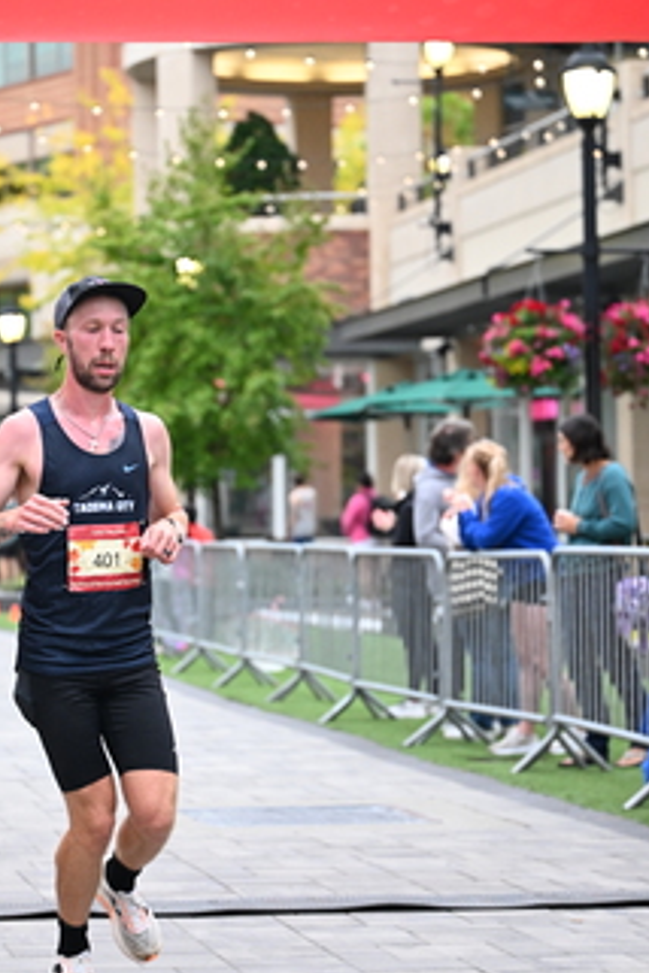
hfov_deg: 11.4
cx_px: 174
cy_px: 491
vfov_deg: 17.1
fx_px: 3245
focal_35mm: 120
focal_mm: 70
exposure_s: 1/800
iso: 1600
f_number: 2.8
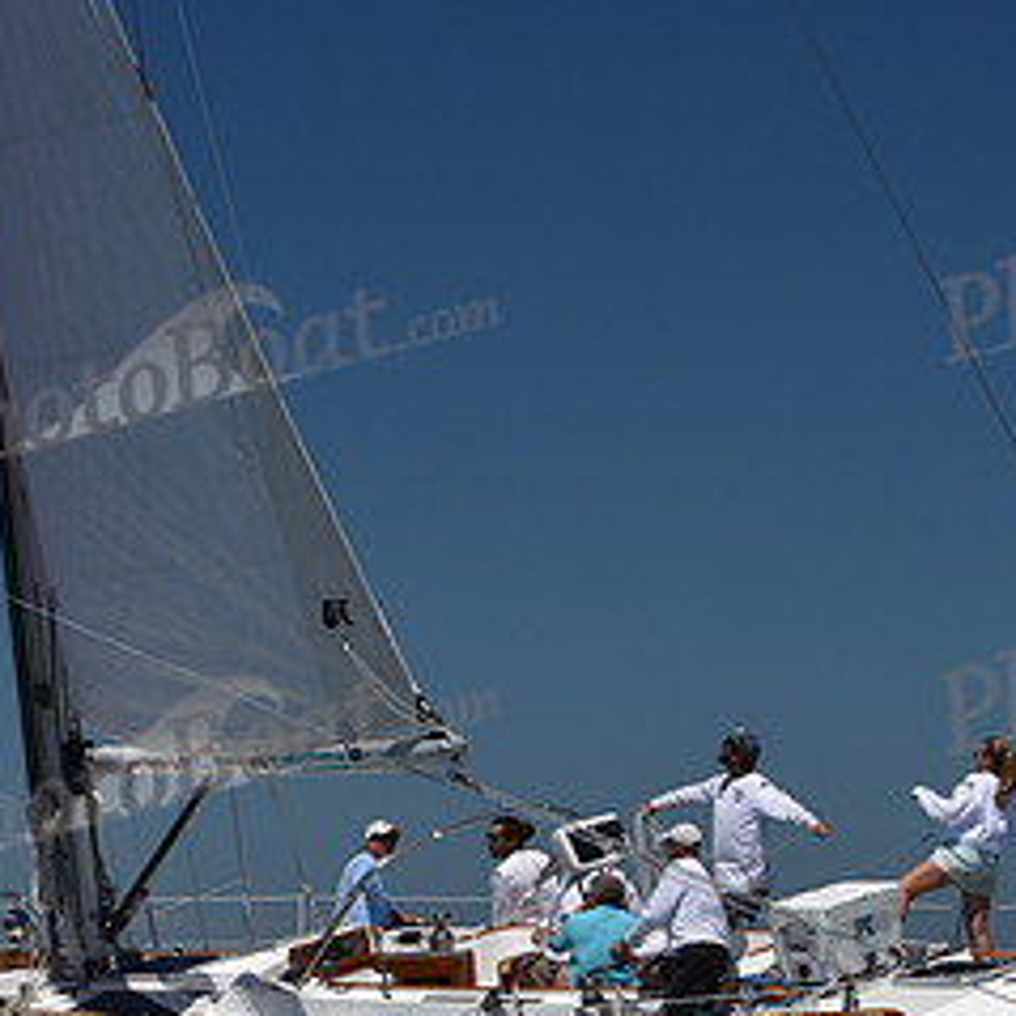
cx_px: 721
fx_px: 6176
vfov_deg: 9.4
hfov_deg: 9.4
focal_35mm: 186
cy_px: 927
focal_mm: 90
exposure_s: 1/800
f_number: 9
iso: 250
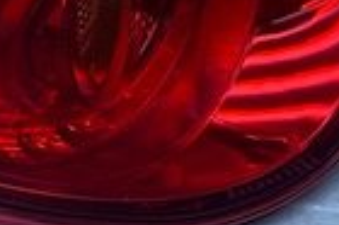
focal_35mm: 124
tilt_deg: -43.7
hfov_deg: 16.5
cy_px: -7
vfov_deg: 10.9
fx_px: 1166
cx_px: 109
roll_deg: +2.1
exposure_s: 1/827
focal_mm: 4.25
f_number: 1.8
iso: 32
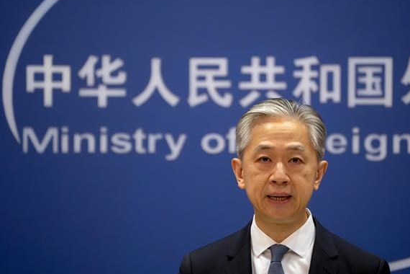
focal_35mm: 456
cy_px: 123
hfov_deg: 4.5
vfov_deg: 3.0
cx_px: 222
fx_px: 5193
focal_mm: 400
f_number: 5.6
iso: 6400
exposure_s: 1/250
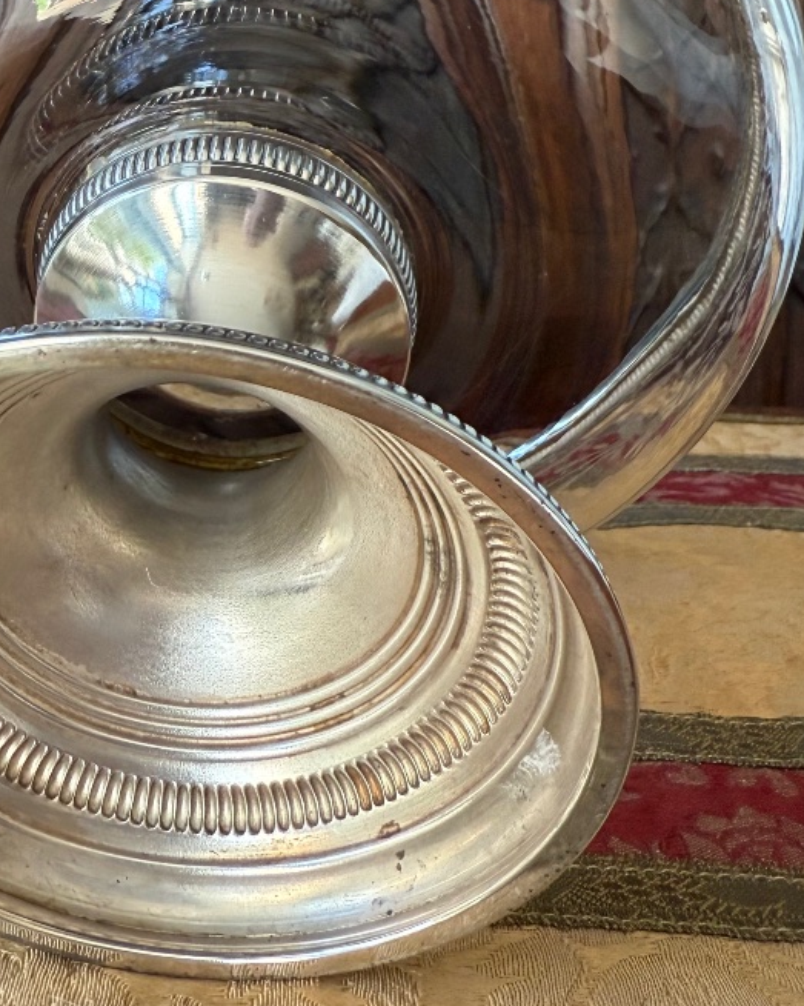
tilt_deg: -5.3
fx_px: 1279
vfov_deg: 41.7
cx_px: 200
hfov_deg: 34.2
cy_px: 263
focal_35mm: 43
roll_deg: -0.7
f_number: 2.2
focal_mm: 2.22
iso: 250
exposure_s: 1/99
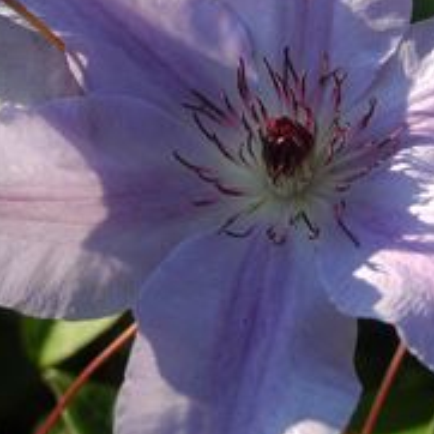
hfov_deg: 12.4
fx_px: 2000
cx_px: 276
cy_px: 139
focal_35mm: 141
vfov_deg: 12.4
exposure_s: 1/500
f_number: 5.6
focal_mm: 50
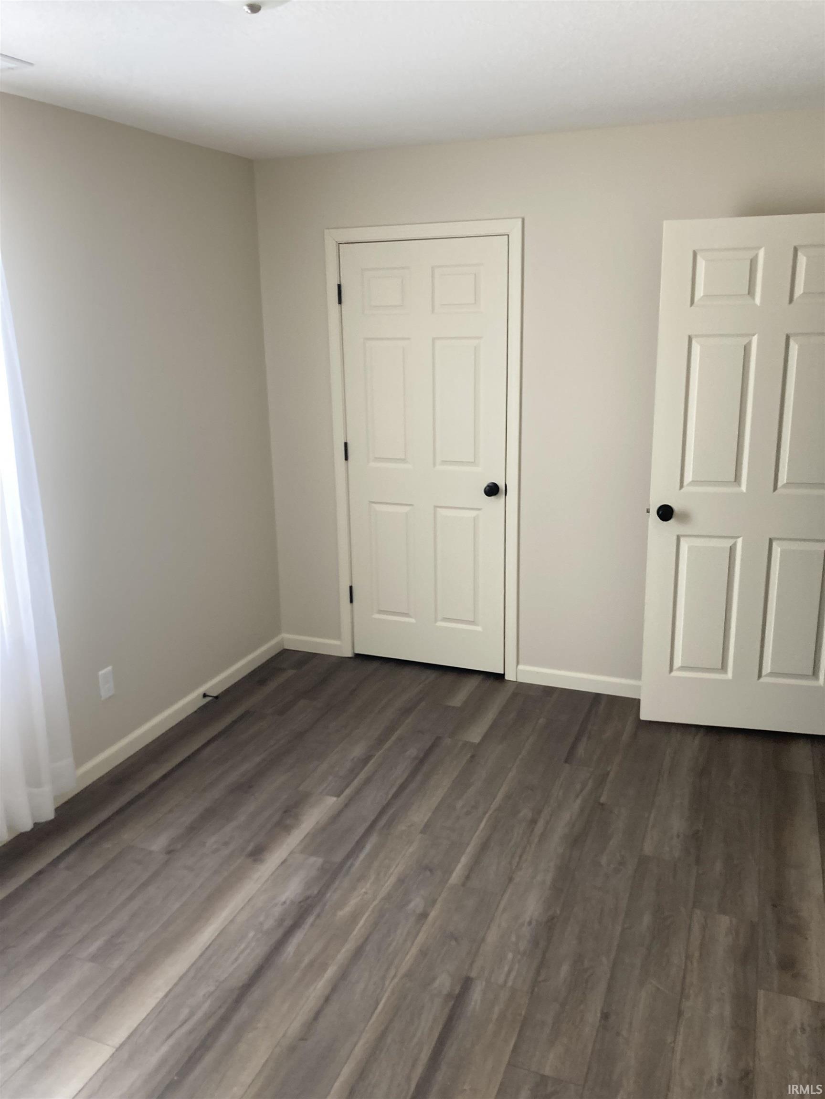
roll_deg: +2.5
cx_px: 412
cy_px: 550
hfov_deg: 49.7
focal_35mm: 28
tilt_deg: -11.4
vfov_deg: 63.4
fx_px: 890
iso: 80
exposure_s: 1/69
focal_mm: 3.99
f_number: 1.8
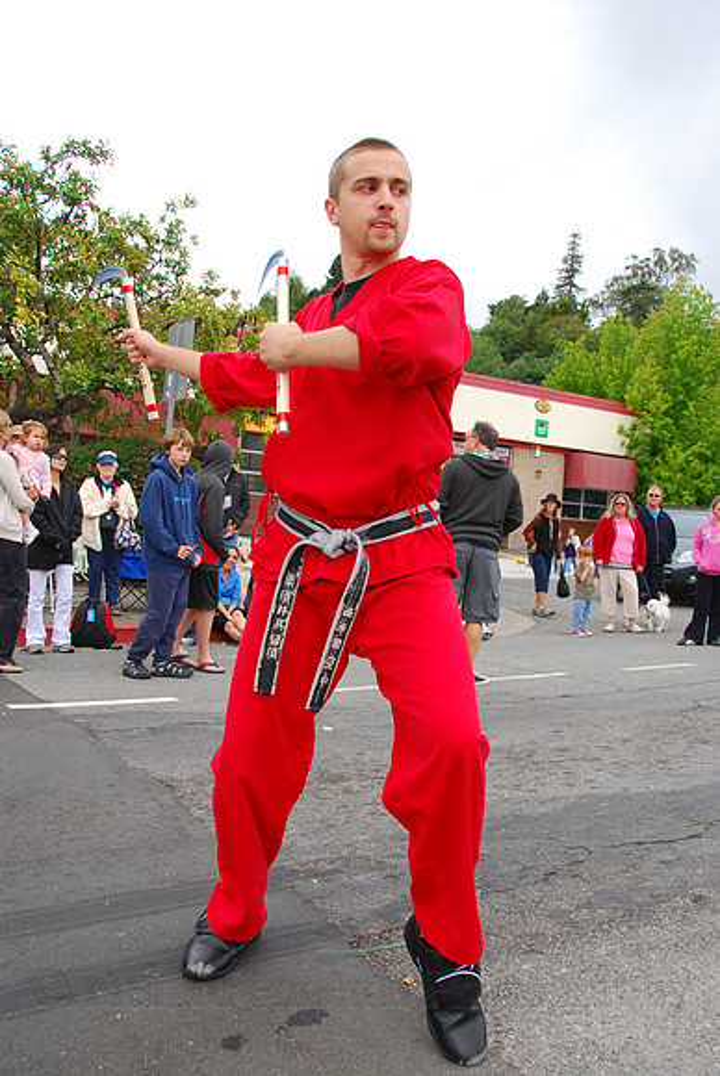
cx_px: 360
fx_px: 898
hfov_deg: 43.7
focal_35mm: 30
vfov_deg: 61.9
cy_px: 538
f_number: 8
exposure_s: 1/180
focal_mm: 20
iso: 250
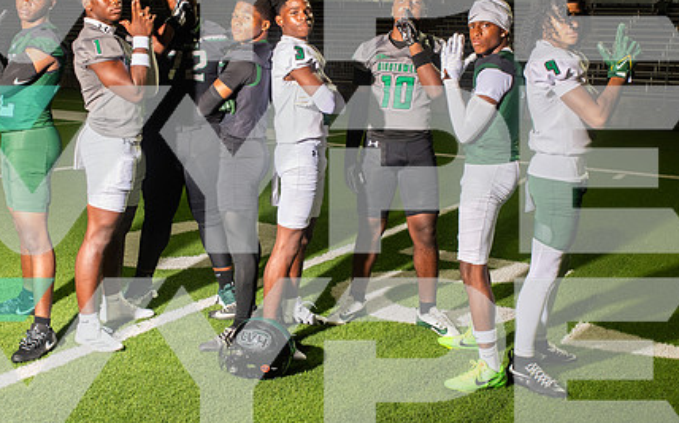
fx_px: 869
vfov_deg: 27.3
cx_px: 298
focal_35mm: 47
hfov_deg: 42.6
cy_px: 170
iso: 1000
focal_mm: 34
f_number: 7.1
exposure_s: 1/400
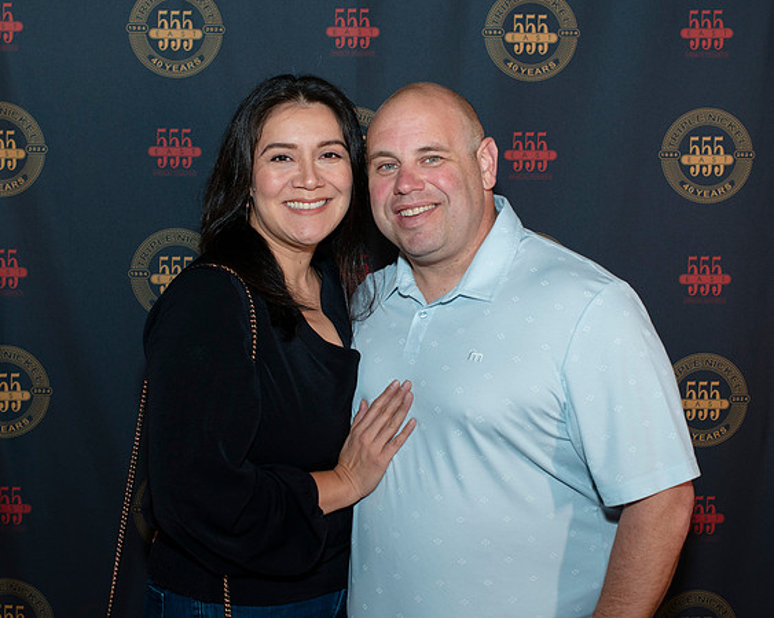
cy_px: 305
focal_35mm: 57
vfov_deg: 26.6
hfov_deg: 33.0
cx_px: 375
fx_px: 1307
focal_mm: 50
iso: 800
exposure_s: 1/200
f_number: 4.5
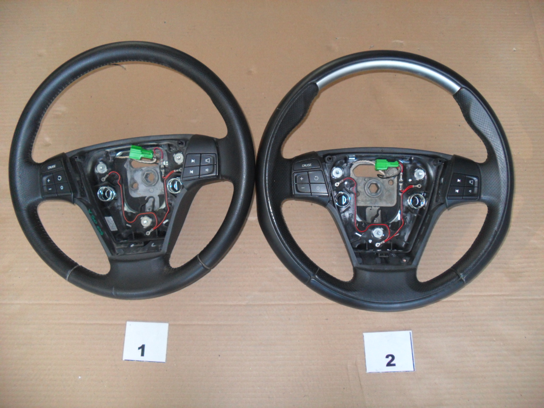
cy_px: 204
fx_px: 550
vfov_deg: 40.7
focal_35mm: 35
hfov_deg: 52.6
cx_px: 272
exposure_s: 1/45
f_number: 3
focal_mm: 6.3
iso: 200
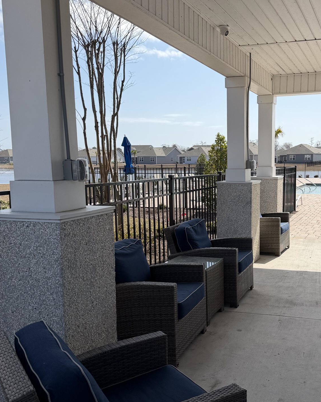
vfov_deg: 47.9
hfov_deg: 38.7
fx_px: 451
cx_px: 215
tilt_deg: -8.0
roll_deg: +0.4
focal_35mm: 38
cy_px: 222
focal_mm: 6.76
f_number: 1.78
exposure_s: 1/6173
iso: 80
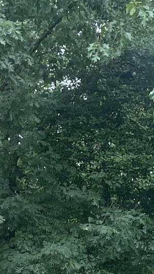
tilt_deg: -2.2
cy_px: 520
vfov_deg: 12.0
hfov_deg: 6.8
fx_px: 1183
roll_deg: +1.5
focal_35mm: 163
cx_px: 450
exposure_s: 1/212
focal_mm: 4.2
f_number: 1.6
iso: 32
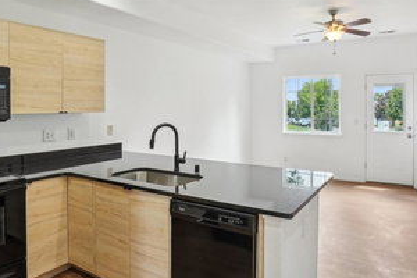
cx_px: 232
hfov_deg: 73.5
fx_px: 278
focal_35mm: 24
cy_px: 113
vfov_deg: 52.8
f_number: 8
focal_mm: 10
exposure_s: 1/30
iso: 400
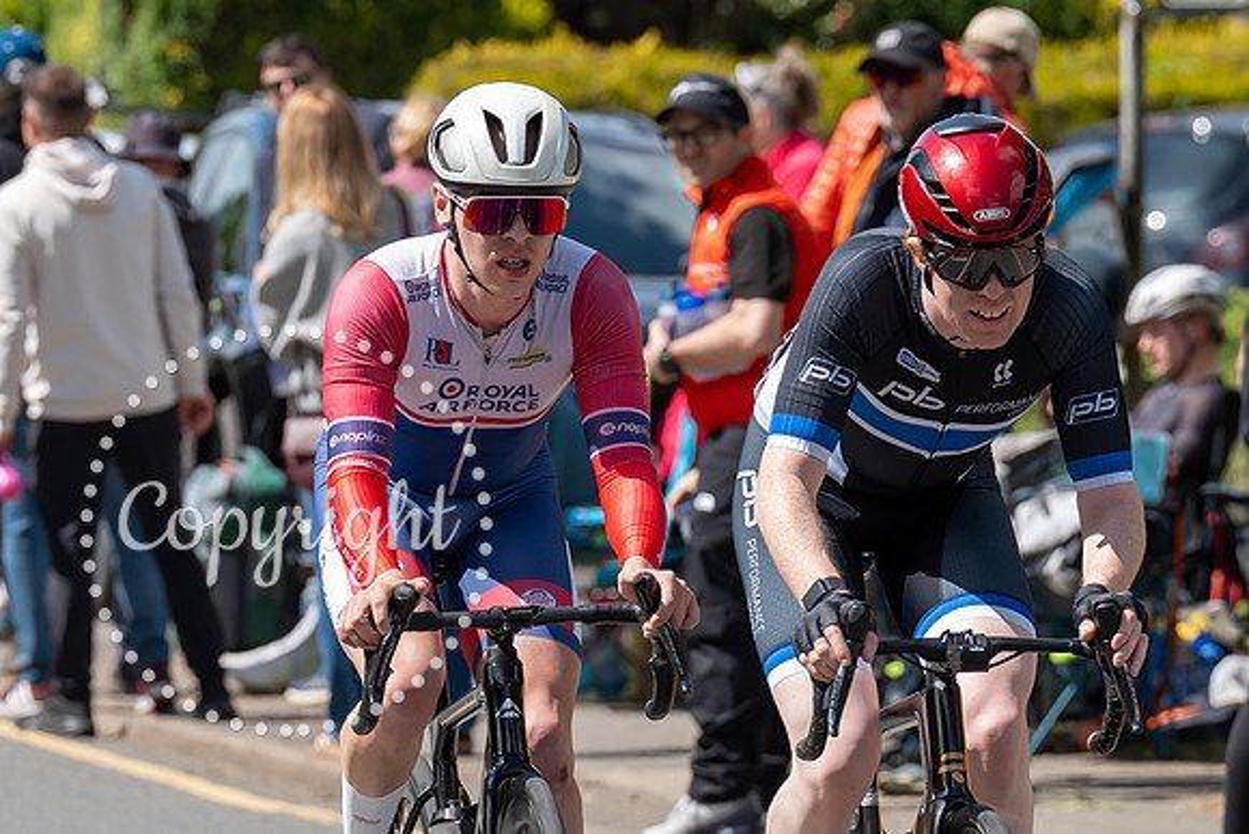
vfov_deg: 2.7
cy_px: 428
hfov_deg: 4.1
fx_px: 17590
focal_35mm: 507
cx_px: 387
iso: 250
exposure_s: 1/1000
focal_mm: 200
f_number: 5.6
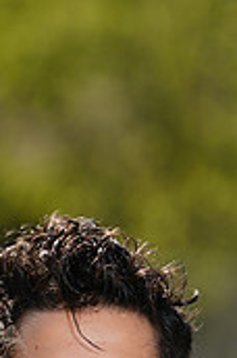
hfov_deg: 1.3
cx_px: 45
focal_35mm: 1065
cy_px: 468
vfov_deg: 1.9
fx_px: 10559
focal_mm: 315
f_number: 7.1
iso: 64
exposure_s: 1/200
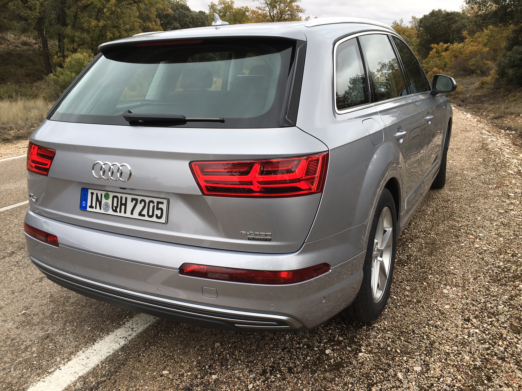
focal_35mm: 29
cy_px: 196
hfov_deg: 61.7
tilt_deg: -19.9
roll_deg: -0.4
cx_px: 261
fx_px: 437
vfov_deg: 48.2
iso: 25
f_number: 2.2
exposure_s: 1/705
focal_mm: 4.15
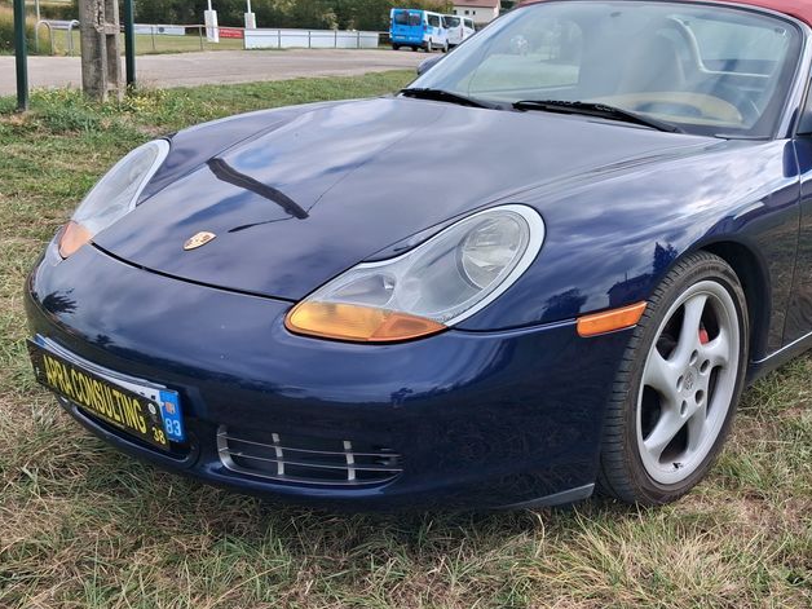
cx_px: 556
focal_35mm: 43
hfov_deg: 43.1
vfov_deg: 33.6
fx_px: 1009
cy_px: 296
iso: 25
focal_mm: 4
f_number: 1.8
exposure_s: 1/475
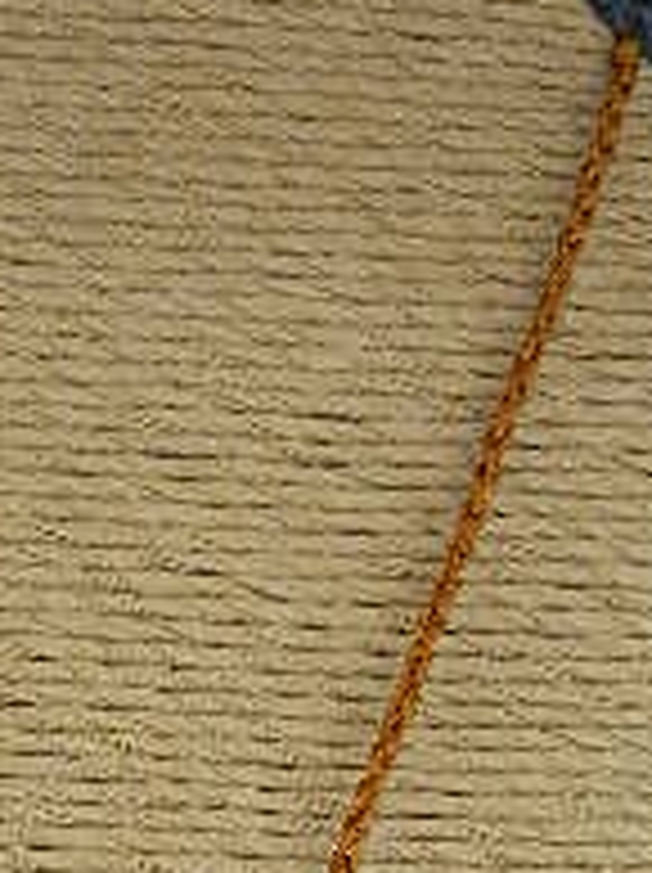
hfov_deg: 14.5
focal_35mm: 99
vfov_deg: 18.1
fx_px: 2492
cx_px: -72
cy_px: 1224
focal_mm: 5.4
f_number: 3.5
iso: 200
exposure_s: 1/30
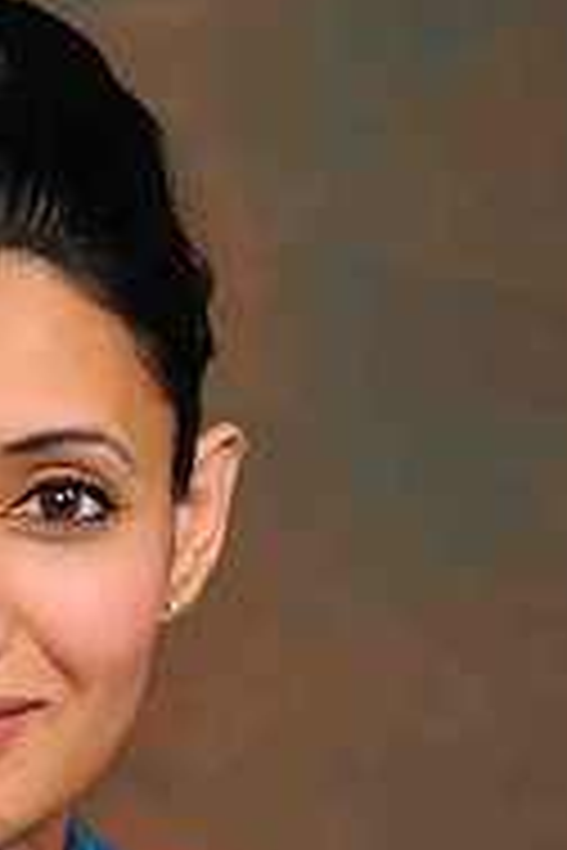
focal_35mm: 303
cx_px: -56
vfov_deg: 6.8
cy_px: 607
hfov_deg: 4.5
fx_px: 7162
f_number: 5.6
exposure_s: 1/80
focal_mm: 85
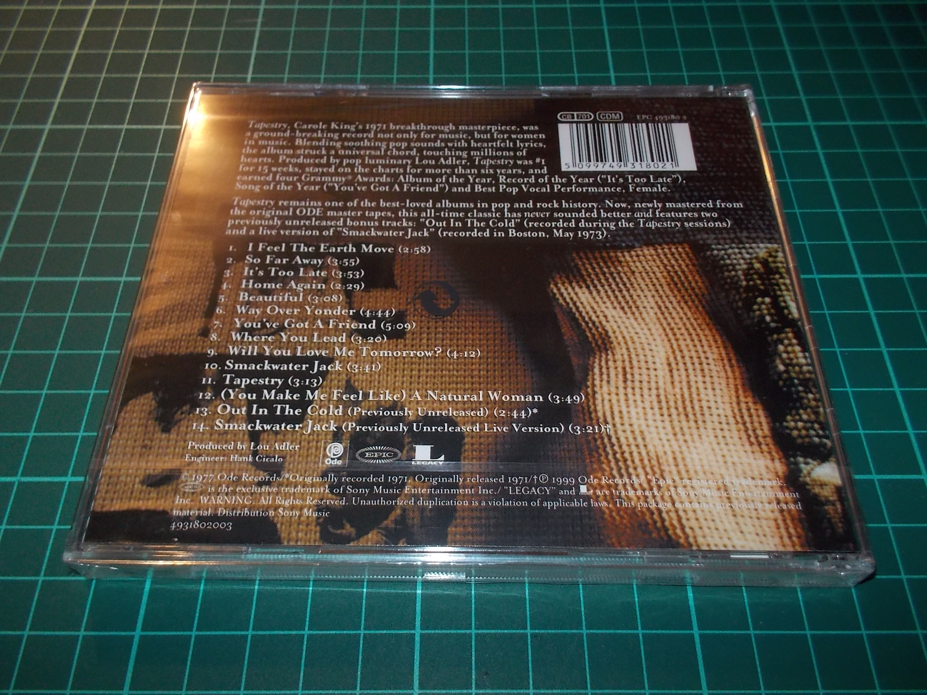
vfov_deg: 48.2
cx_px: 464
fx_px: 777
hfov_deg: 61.7
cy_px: 348
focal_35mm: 29
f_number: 3.3
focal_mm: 4.1
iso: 200
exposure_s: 1/30
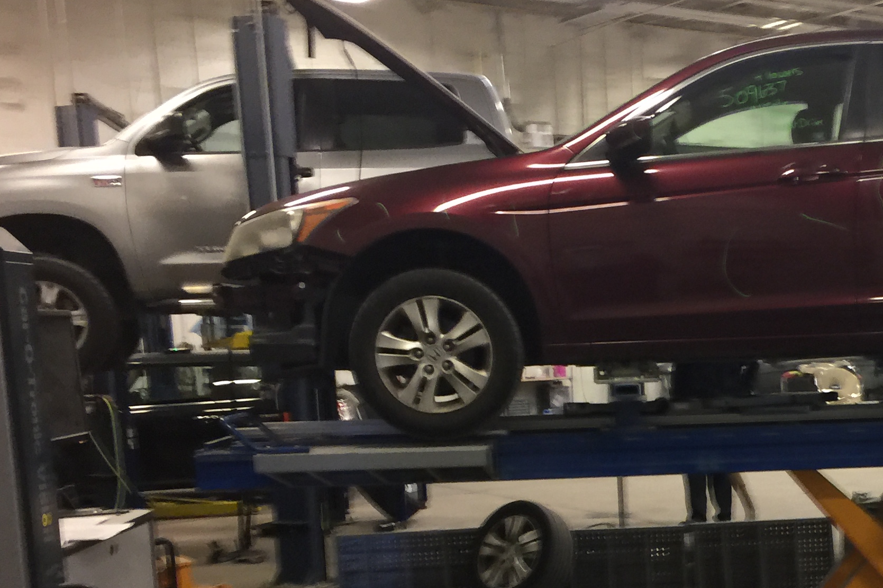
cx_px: 770
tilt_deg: -7.8
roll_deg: +3.7
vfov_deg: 22.3
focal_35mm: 59
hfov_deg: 32.5
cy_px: 549
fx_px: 1447
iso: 64
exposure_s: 1/15
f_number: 2.2
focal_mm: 4.15
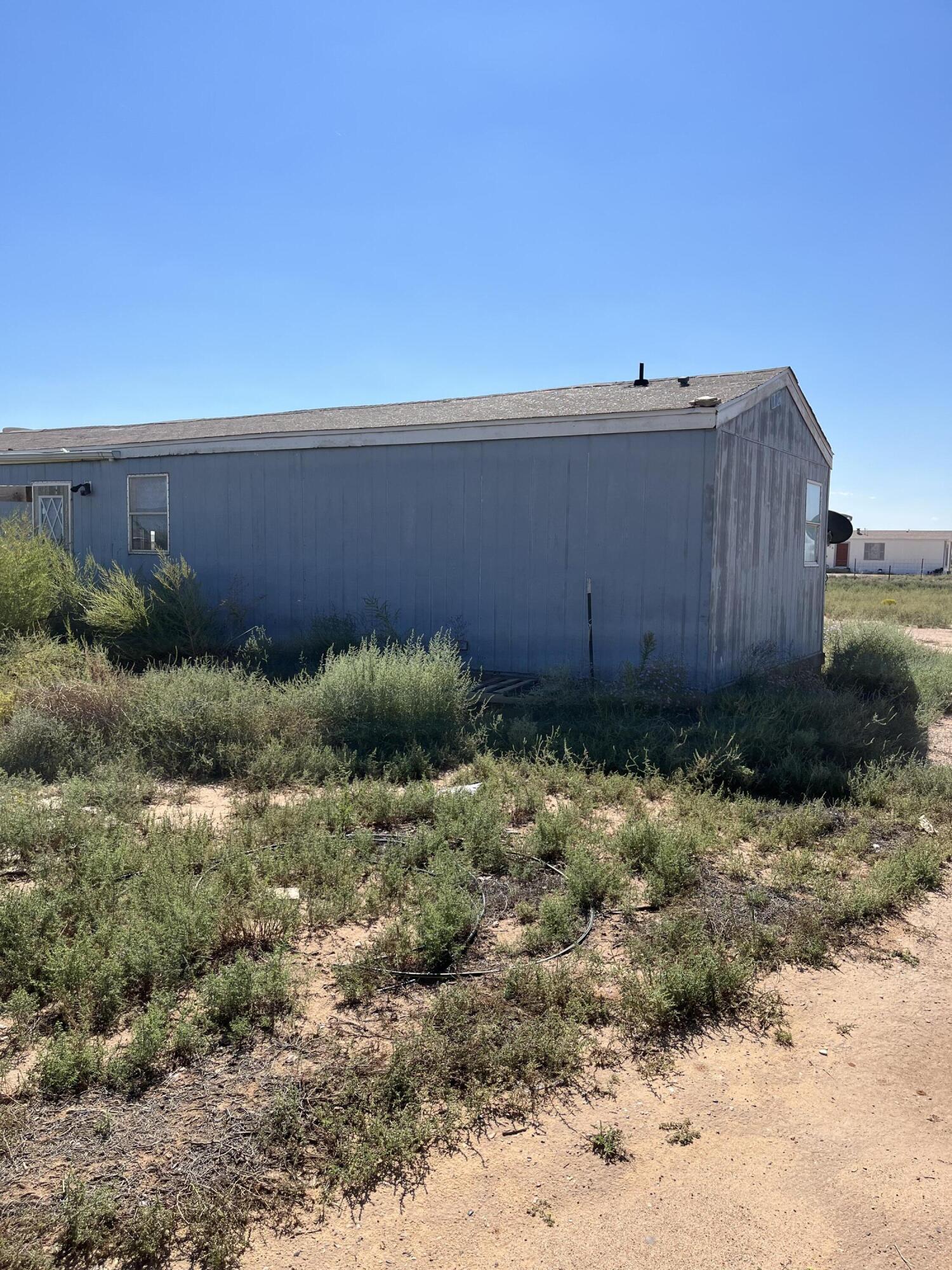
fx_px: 953
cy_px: 635
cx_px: 476
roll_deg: -0.6
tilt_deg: -4.5
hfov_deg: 53.1
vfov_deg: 67.3
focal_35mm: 26
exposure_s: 1/4854
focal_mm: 5.1
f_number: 1.6
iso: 50
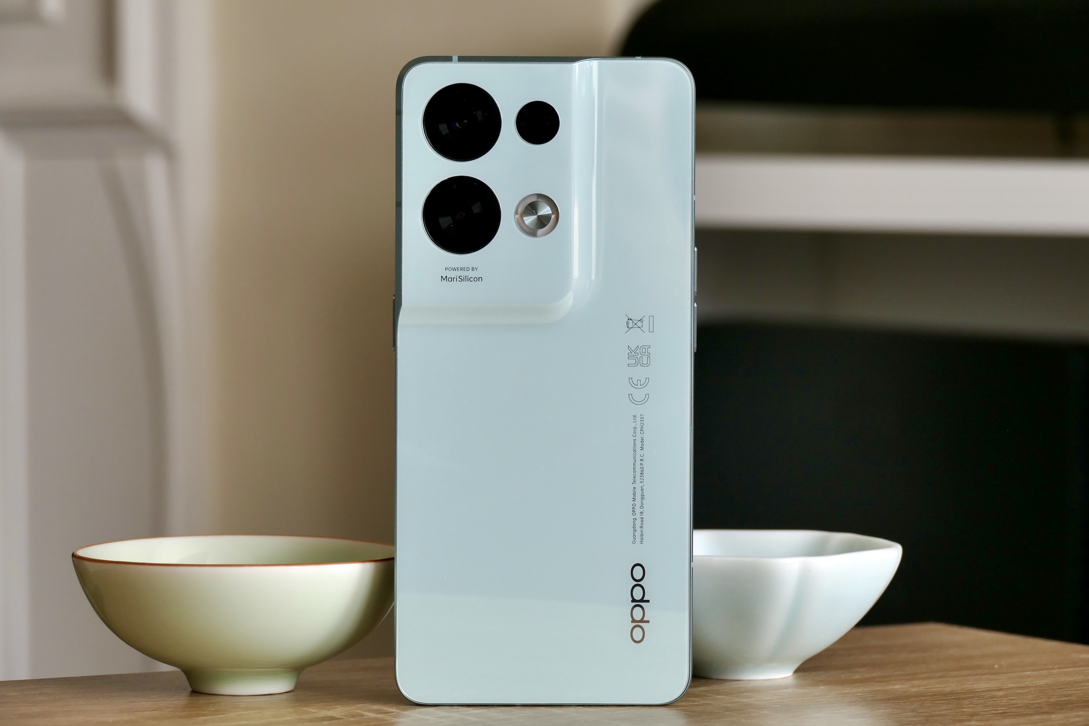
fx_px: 4507
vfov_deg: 9.2
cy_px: 363
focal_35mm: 149
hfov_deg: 13.8
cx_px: 544
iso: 125
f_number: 4.5
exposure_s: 1/125
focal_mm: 54.2
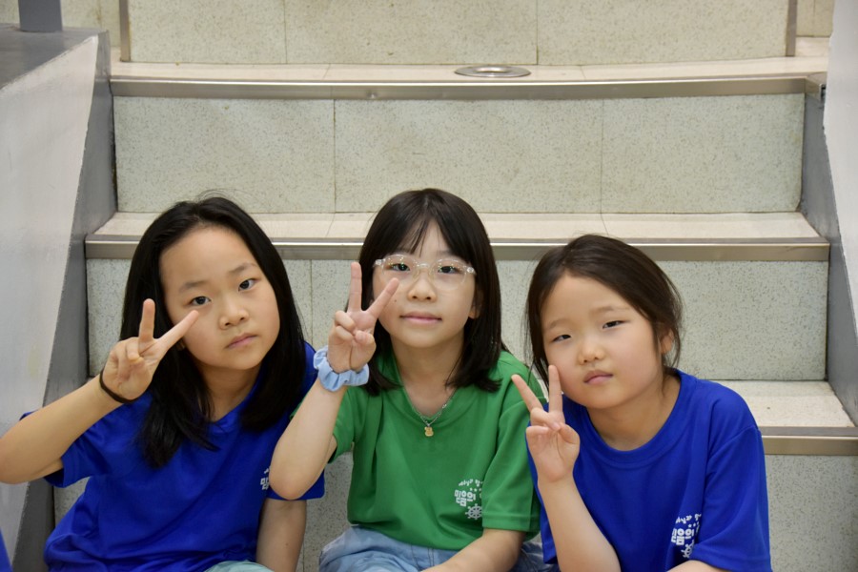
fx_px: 1966
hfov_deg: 24.6
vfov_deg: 16.6
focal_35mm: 82
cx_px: 429
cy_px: 286
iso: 1100
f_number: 5
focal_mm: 55
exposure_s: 1/60
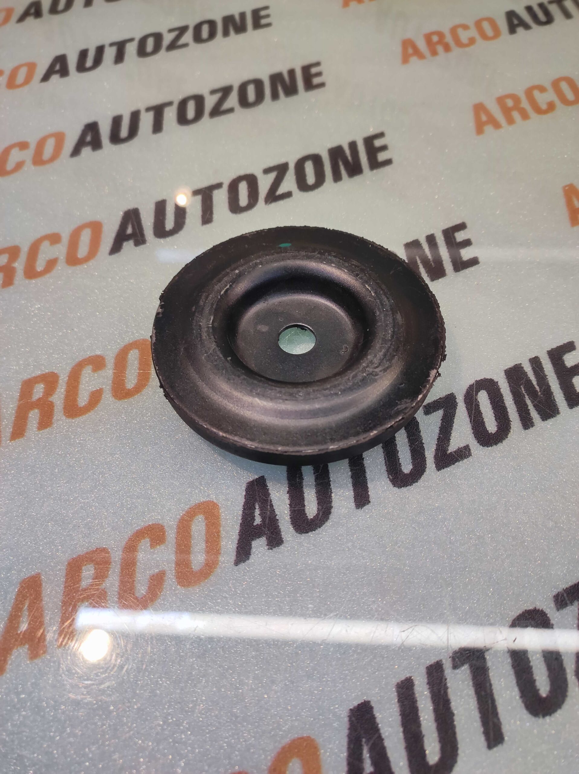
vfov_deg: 91.1
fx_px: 380
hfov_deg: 74.7
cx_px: 290
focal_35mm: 17
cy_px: 387
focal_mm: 4.74
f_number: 1.79
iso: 77
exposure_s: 1/33
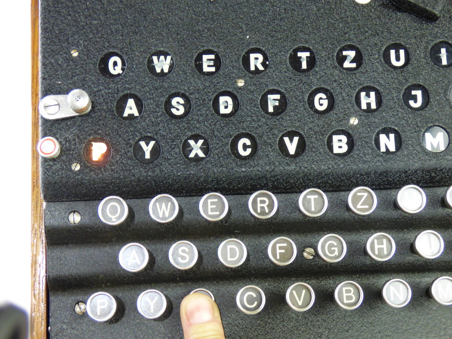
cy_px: 170
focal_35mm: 58
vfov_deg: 25.2
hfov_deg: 33.2
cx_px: 226
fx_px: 757
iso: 400
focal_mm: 9.92
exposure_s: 1/10
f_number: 4
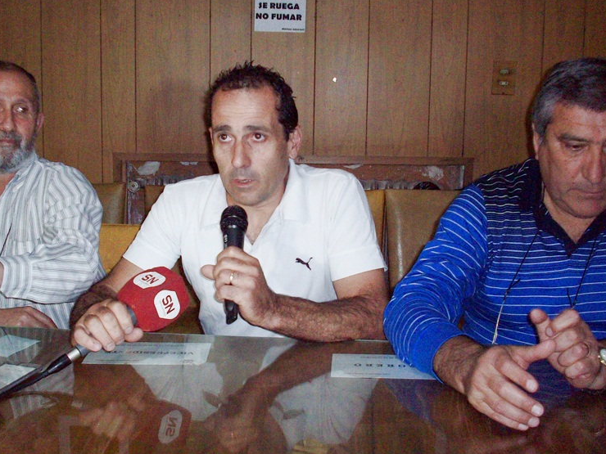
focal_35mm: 50
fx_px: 875
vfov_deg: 29.1
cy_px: 238
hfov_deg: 38.1
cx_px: 260
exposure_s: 1/64
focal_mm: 6.2
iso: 200
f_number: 2.8
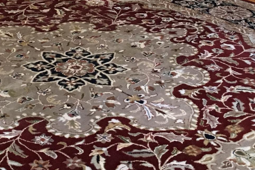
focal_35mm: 93
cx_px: 93
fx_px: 659
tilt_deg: -12.8
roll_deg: +1.1
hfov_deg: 21.8
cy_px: -62
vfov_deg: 14.0
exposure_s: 1/30
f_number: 2.2
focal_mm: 4.15
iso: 200
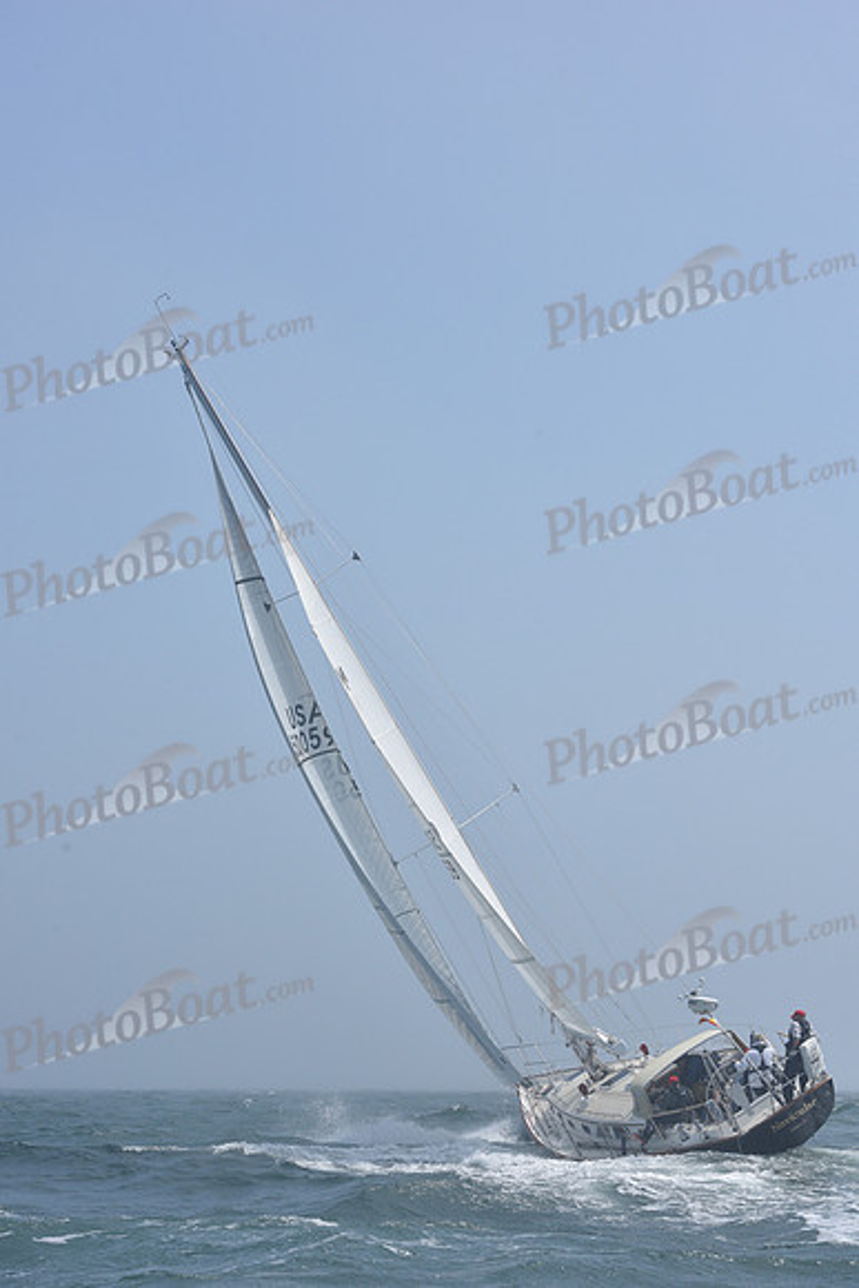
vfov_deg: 28.8
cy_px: 644
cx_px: 430
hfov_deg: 19.5
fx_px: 2504
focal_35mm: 70
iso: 320
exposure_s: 1/1000
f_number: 10
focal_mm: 70
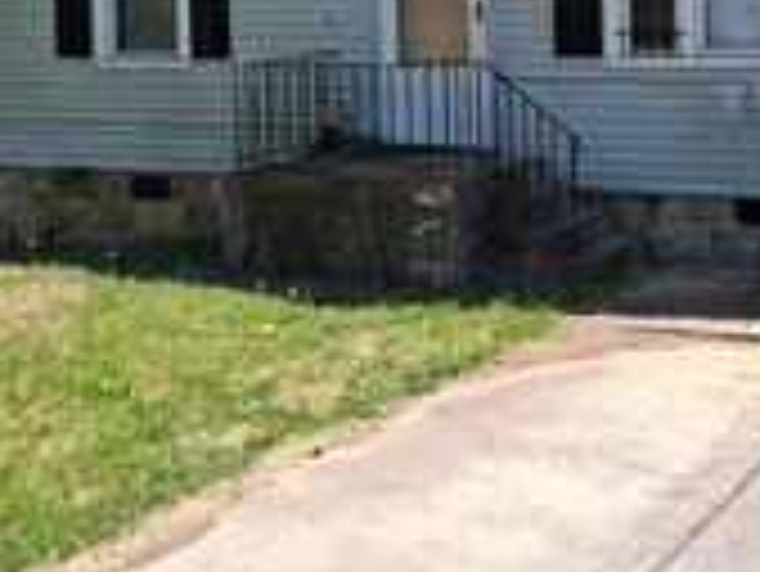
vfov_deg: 18.4
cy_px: -56
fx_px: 1692
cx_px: 504
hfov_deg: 25.2
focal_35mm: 77
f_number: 1.8
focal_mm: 3.98
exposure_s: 1/305
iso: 25
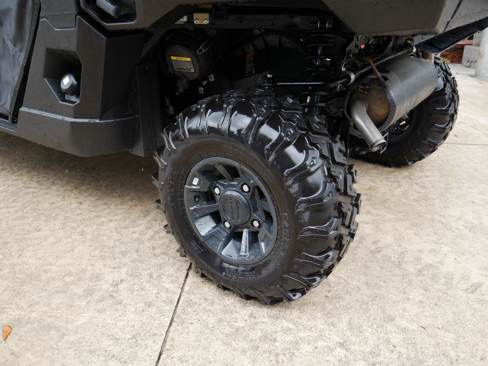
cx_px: 244
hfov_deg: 56.8
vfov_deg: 44.2
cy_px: 183
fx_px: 451
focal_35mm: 32
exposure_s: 1/100
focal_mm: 16
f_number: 3.6
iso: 200
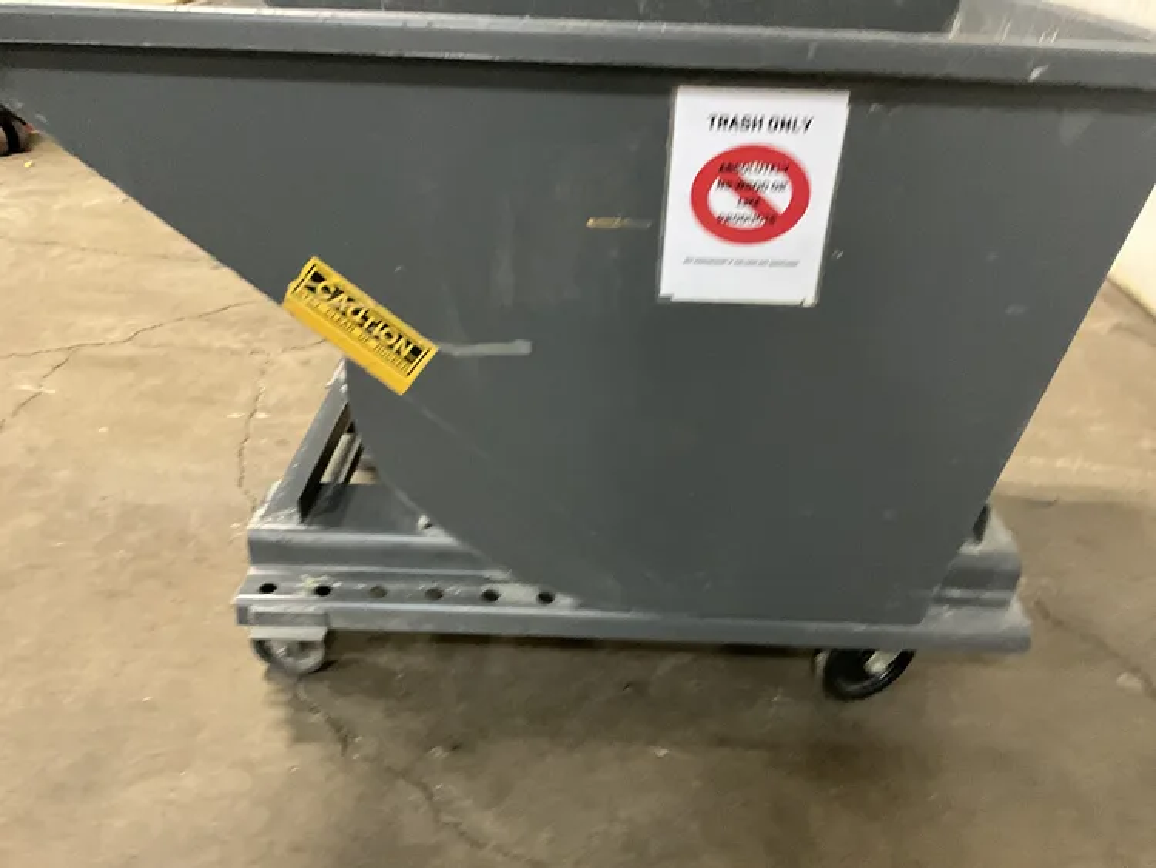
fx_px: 969
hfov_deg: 61.6
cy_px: 434
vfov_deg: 48.3
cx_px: 578
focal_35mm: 29
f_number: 1.8
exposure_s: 1/30
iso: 500
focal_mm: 3
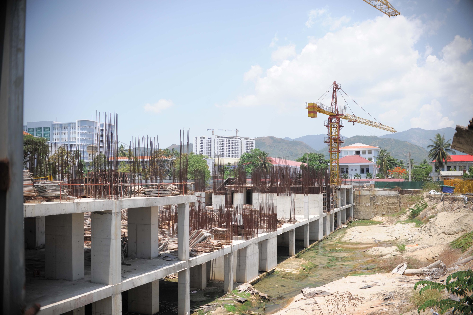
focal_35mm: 35
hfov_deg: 54.5
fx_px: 460
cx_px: 236
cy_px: 158
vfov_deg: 37.8
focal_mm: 35
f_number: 4
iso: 200
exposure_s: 1/1250
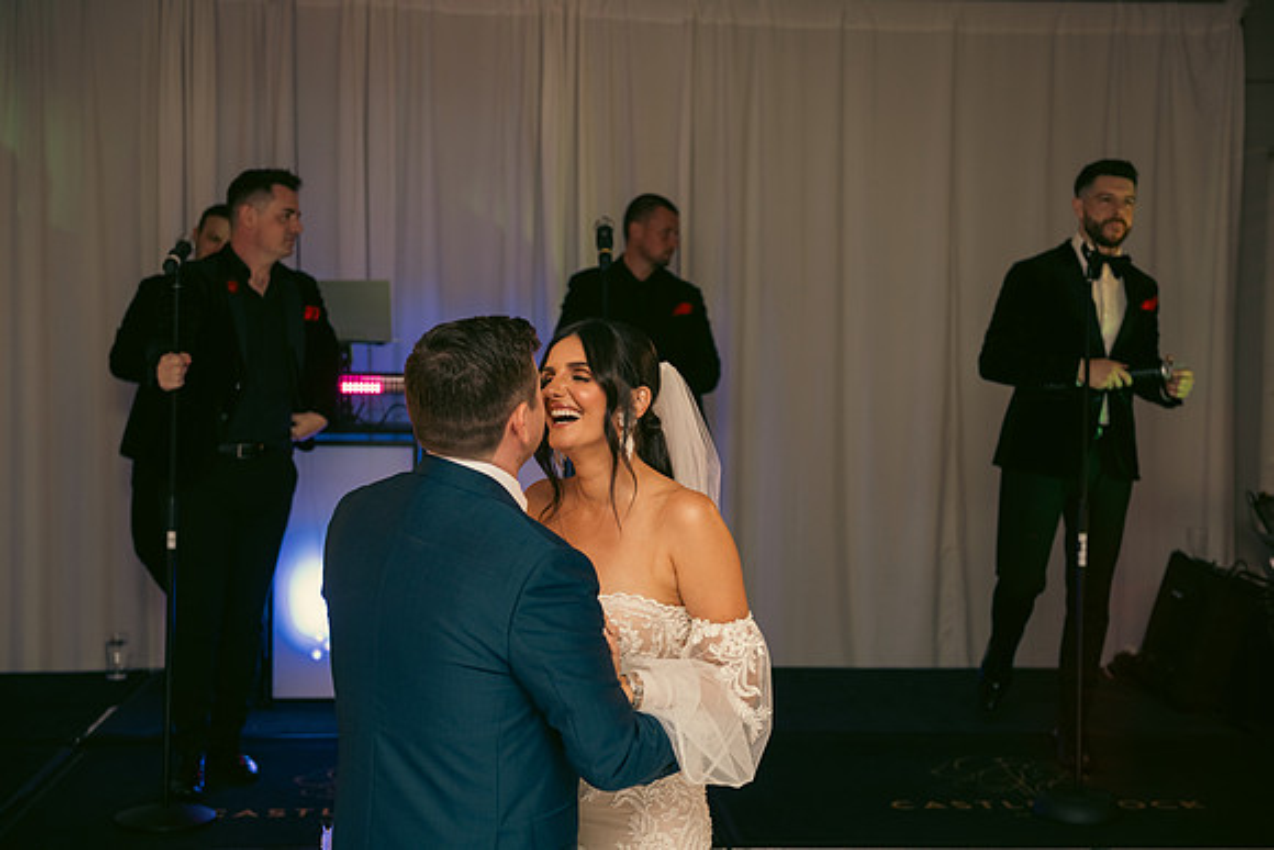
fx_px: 1841
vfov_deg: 26.0
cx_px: 637
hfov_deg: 38.2
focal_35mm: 52
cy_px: 425
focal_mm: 52
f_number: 3.5
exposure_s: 1/160
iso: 640
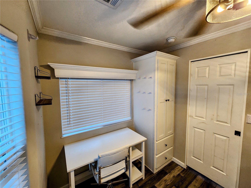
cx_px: 126
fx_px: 94
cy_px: 94
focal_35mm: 13
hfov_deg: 106.2
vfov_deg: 89.9
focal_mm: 2.2
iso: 320
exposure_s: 1/30
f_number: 2.2
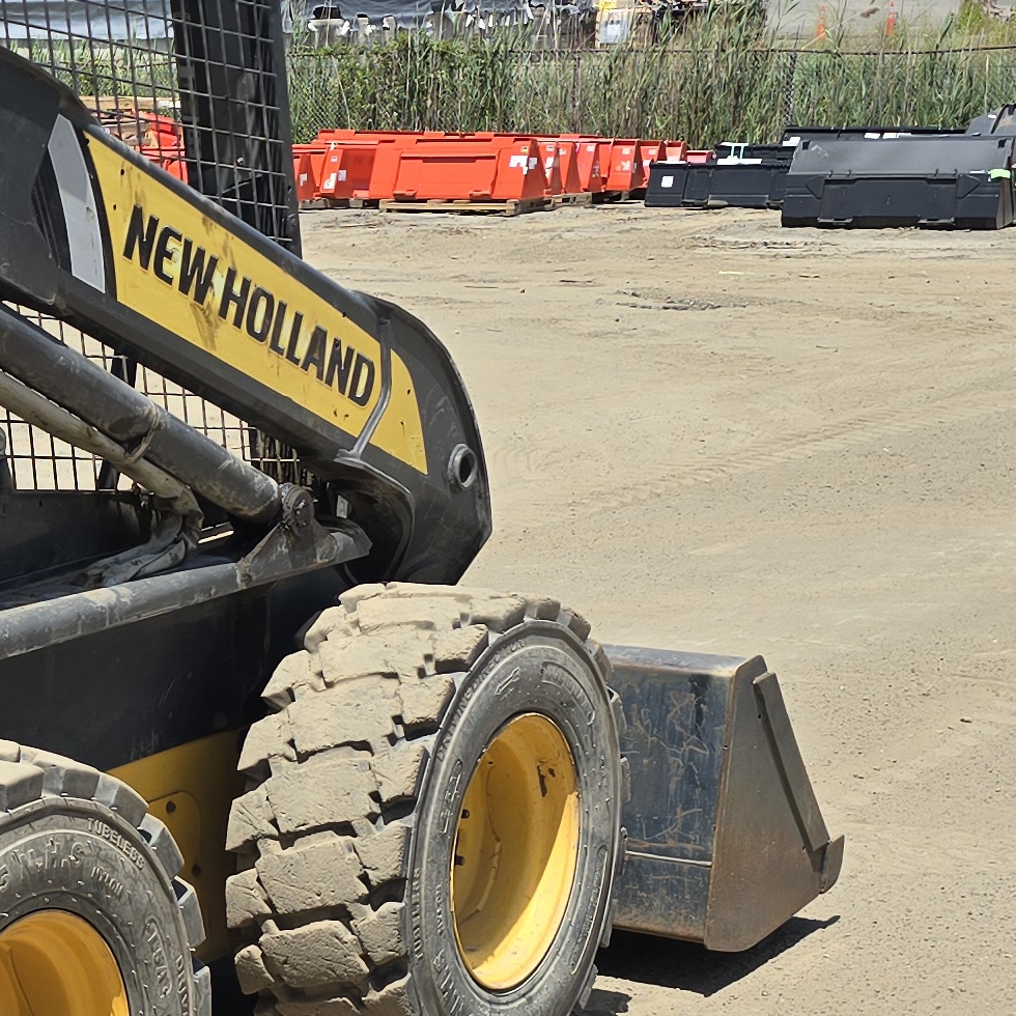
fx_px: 2756
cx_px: -407
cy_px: 652
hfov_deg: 18.9
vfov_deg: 20.8
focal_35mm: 83
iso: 12
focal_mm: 6.3
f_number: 1.7
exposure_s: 1/834
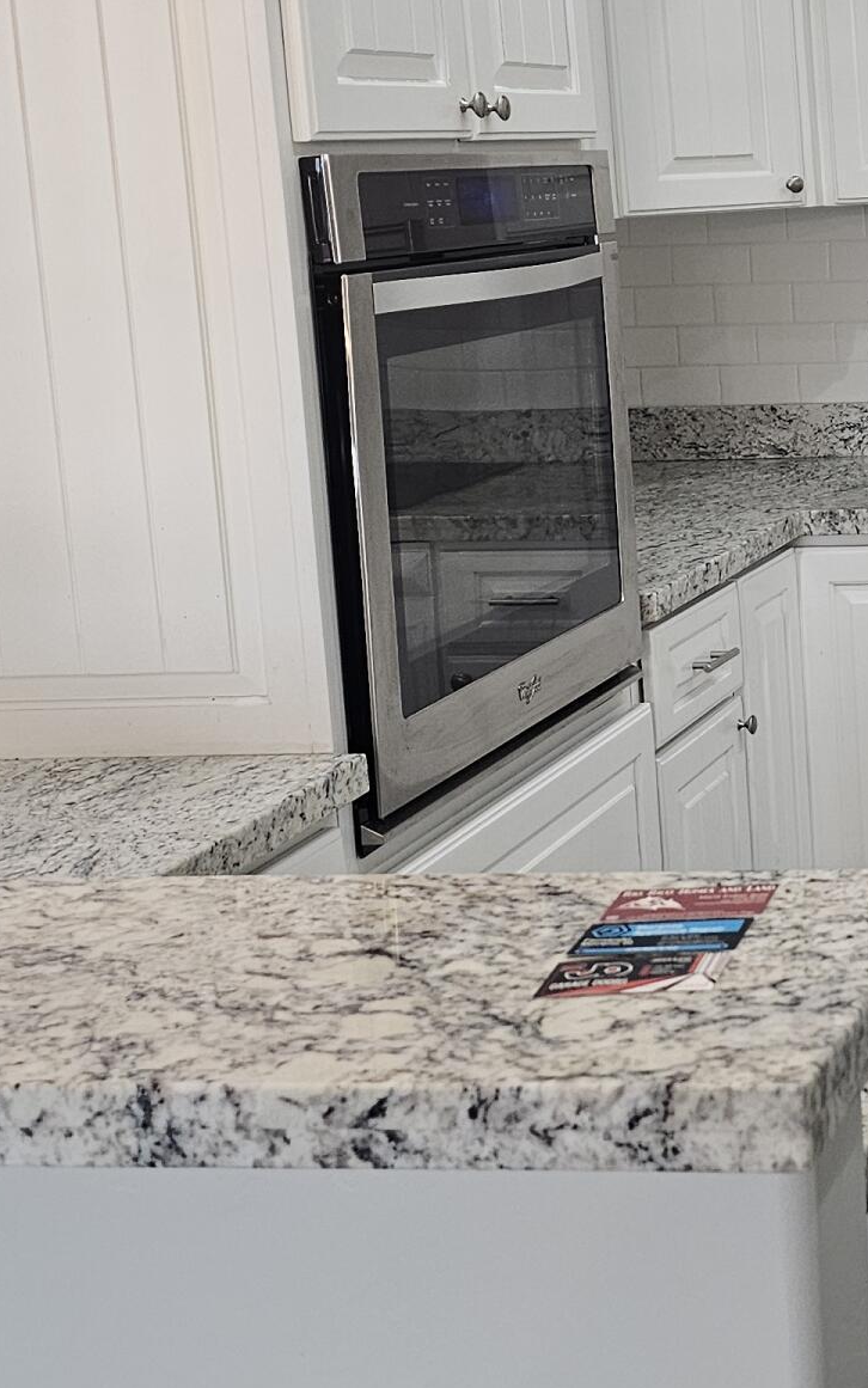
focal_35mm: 63
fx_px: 2384
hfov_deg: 18.8
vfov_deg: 32.1
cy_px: 405
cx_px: 1205
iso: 200
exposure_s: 1/120
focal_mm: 6.3
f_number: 1.7
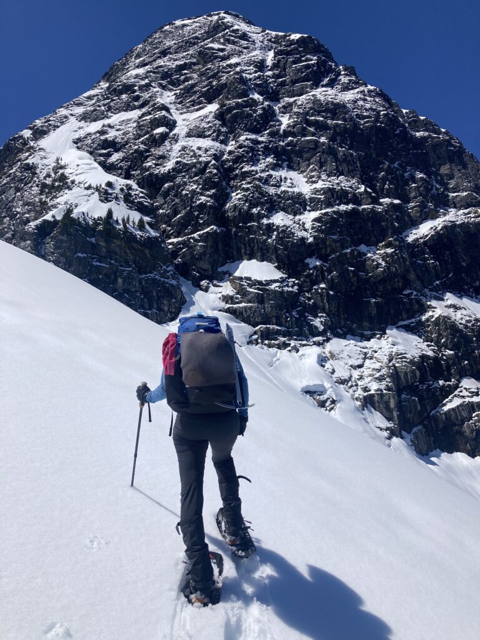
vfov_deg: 63.4
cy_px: 320
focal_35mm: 28
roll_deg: +1.1
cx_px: 240
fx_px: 518
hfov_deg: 49.7
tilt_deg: +15.5
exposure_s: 1/6098
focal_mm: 3.99
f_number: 1.8
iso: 25
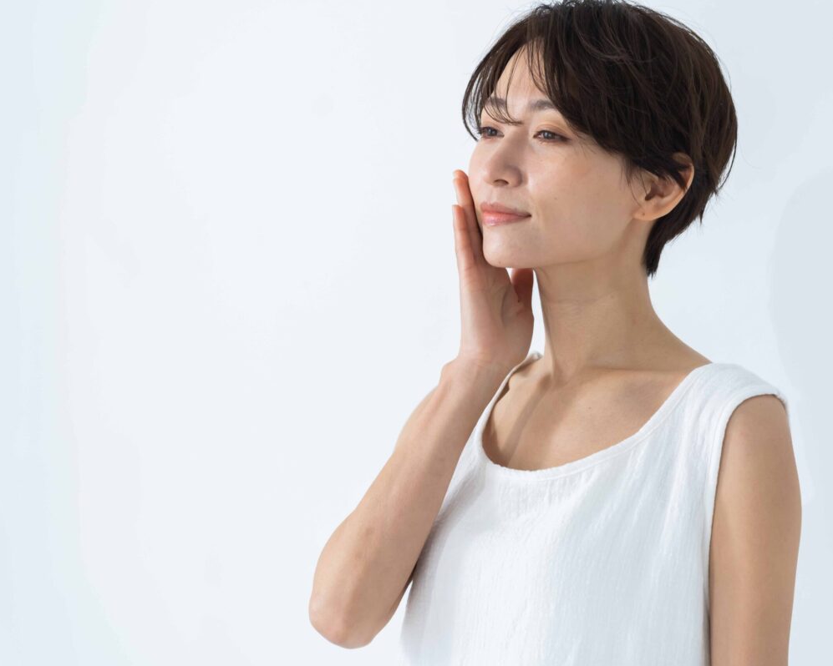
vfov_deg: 8.5
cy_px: 333
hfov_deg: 10.5
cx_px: 418
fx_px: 4512
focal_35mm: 183
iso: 500
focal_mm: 162
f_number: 4
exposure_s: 1/125
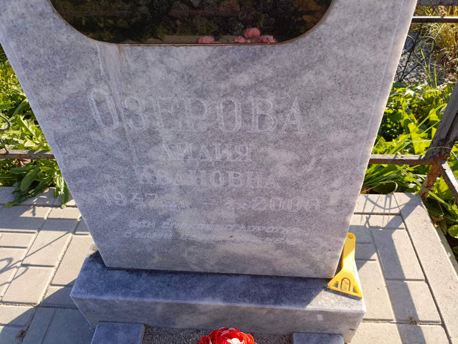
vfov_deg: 54.9
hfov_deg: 69.4
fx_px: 331
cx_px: 229
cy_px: 172
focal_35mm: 25
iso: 108
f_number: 1.69
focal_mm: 4.76
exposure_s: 1/428
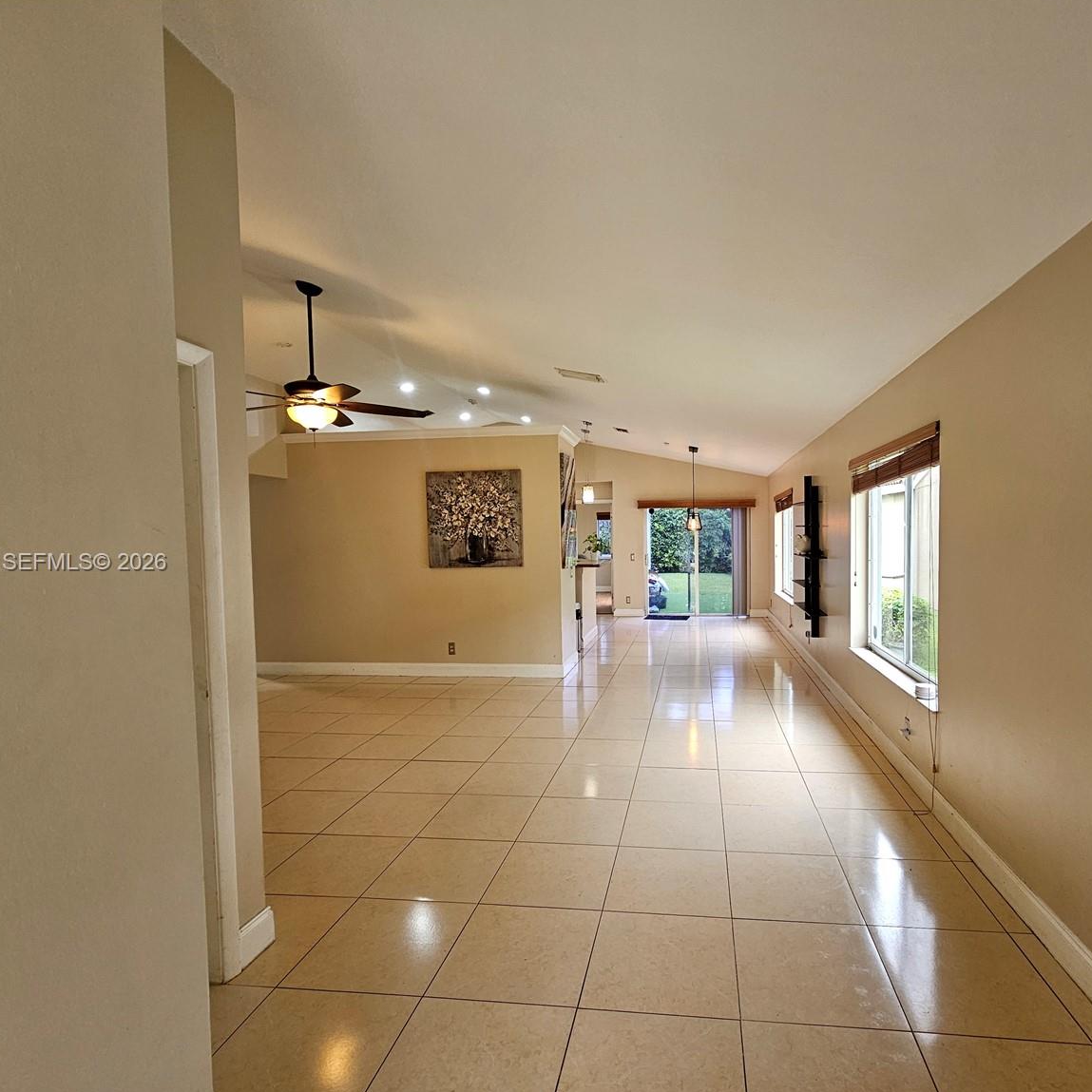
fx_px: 571
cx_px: 631
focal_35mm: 16
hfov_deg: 86.8
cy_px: 564
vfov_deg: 87.4
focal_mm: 2.2
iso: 125
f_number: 2.2
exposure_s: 1/60
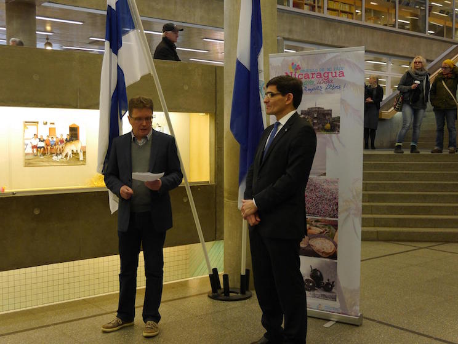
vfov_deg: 32.9
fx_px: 583
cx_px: 229
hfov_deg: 42.9
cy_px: 172
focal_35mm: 44
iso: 1000
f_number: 4.6
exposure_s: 1/60
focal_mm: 22
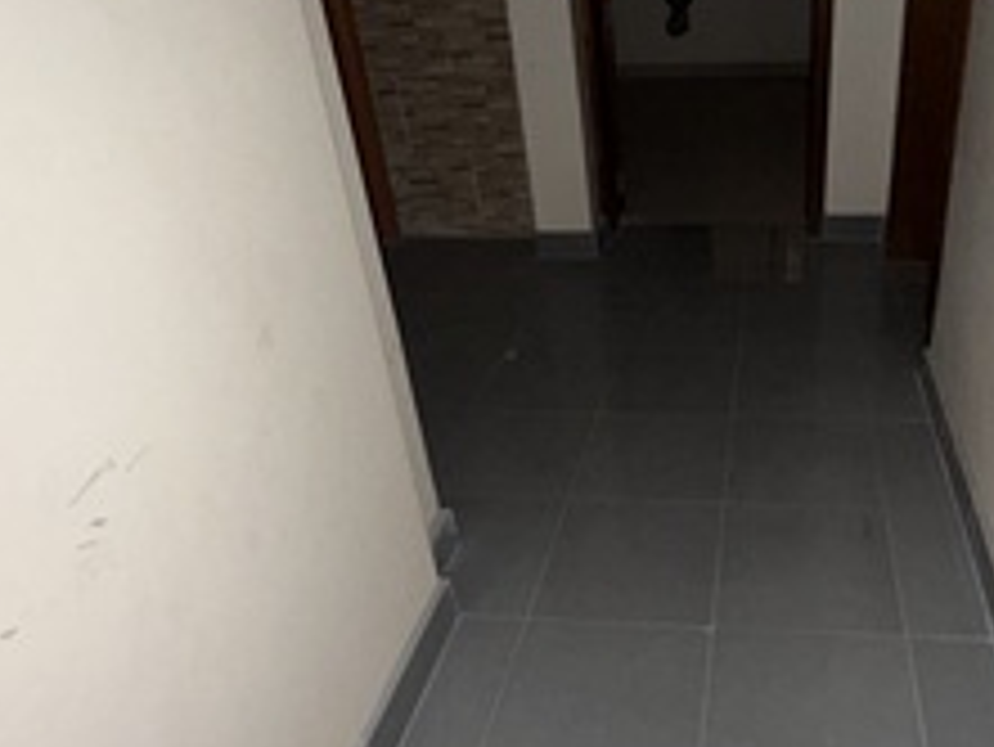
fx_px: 833
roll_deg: +1.7
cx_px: 704
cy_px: 344
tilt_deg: -27.9
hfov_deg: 59.4
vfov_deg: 48.2
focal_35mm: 29
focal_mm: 2.22
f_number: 2.2
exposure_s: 1/31
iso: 200
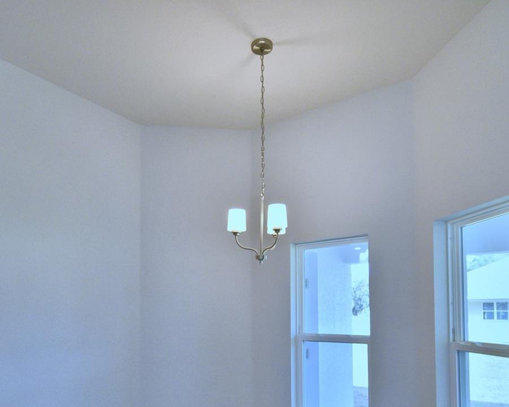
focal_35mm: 25
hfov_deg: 68.0
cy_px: 297
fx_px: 377
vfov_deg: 54.6
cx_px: 235
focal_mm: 10
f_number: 4.5
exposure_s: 1/125
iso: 220
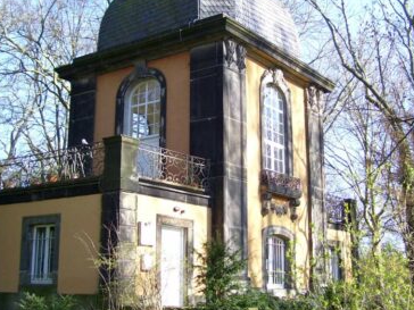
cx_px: 202
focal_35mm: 52
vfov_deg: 28.0
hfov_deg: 36.8
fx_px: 622
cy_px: 132
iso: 80
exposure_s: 1/350
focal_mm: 6
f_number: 2.7
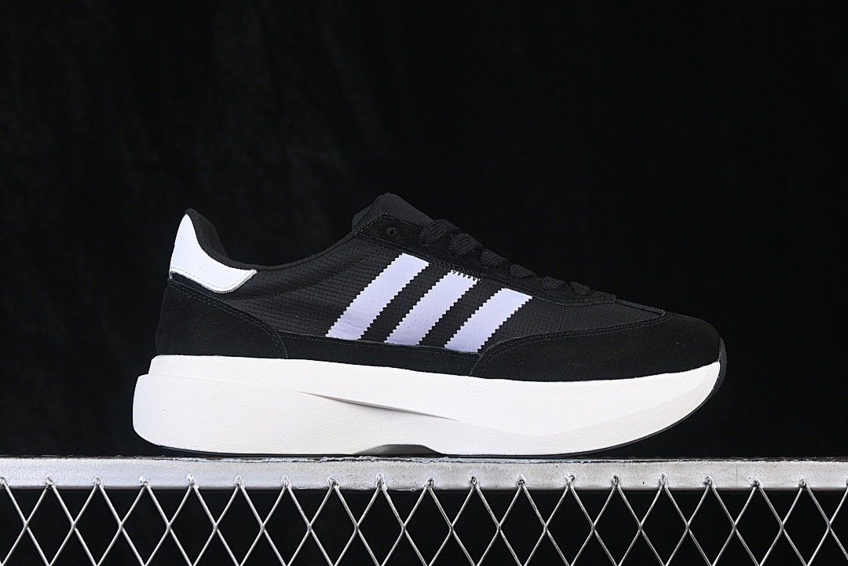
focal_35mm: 75
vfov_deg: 18.2
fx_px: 1767
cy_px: 283
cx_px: 424
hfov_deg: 27.0
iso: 160
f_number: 6.3
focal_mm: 50
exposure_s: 1/50
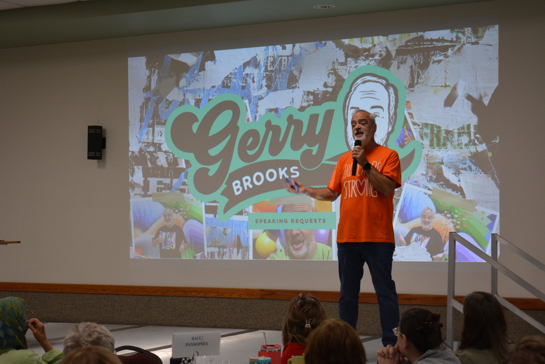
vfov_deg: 18.2
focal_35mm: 75
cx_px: 272
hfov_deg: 27.0
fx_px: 1135
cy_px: 182
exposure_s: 1/60
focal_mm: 50
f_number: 5.6
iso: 800
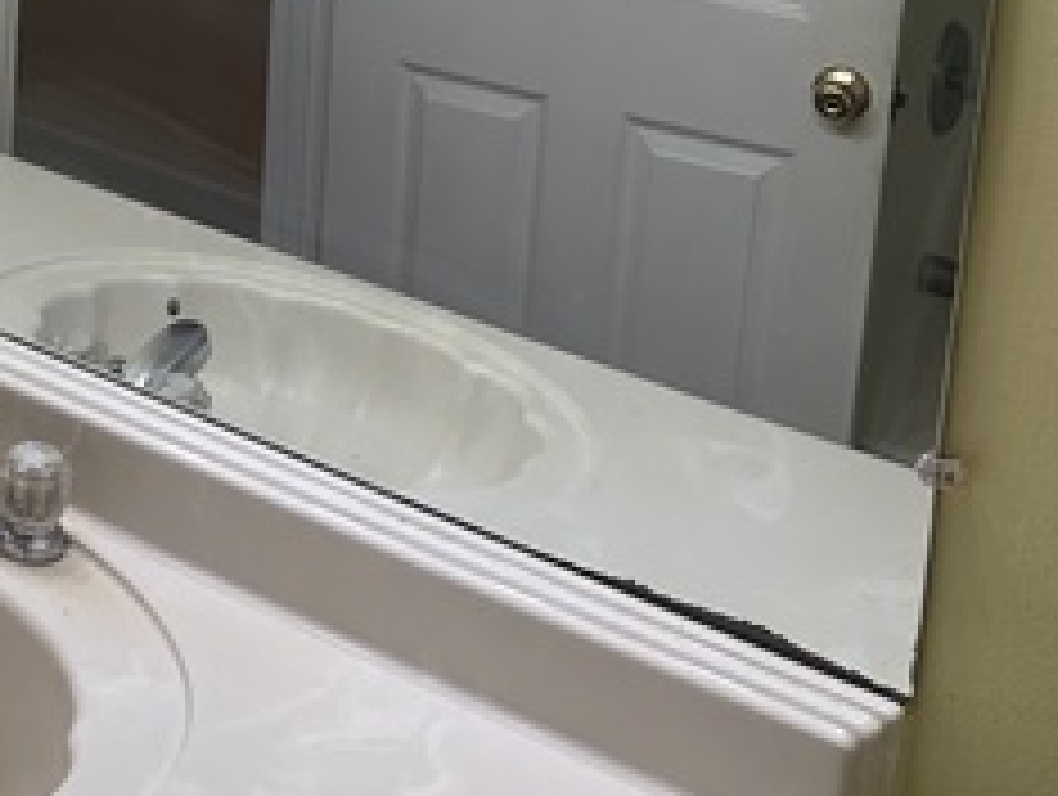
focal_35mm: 68
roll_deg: -3.7
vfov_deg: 20.0
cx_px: -18
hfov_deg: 26.8
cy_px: -223
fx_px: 2082
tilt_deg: -8.3
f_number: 1.78
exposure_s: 1/319
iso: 80
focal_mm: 6.86
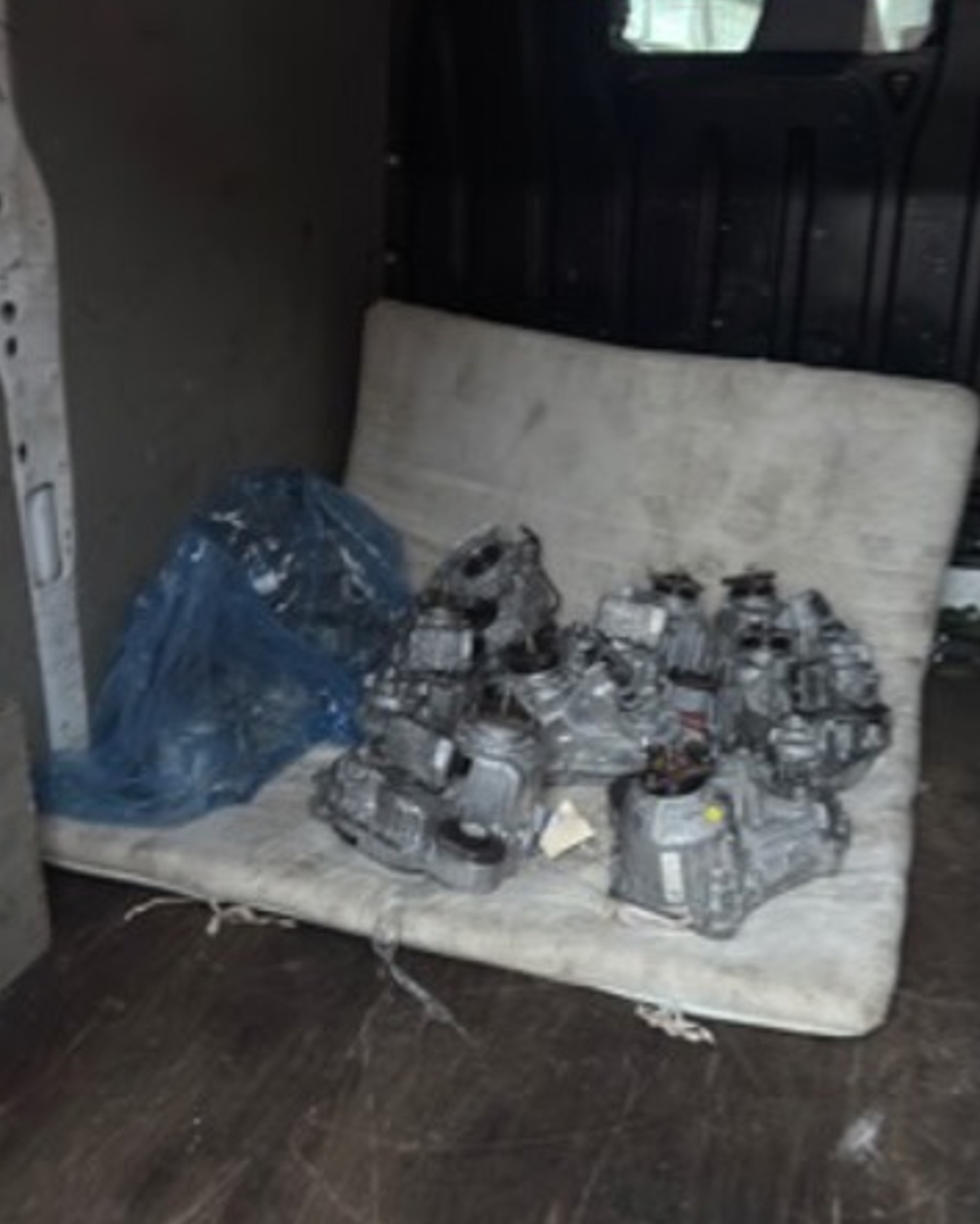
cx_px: 487
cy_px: 629
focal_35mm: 37
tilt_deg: -23.2
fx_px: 1341
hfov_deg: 40.2
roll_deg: -1.0
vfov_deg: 49.1
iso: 800
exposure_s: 1/23
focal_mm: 6.76
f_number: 1.78
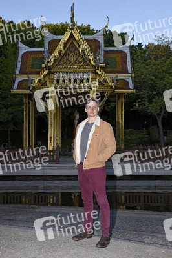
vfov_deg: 44.5
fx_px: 316
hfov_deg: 30.5
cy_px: 129
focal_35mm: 44
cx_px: 86
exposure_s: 1/100
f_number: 10
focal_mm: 44
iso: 400
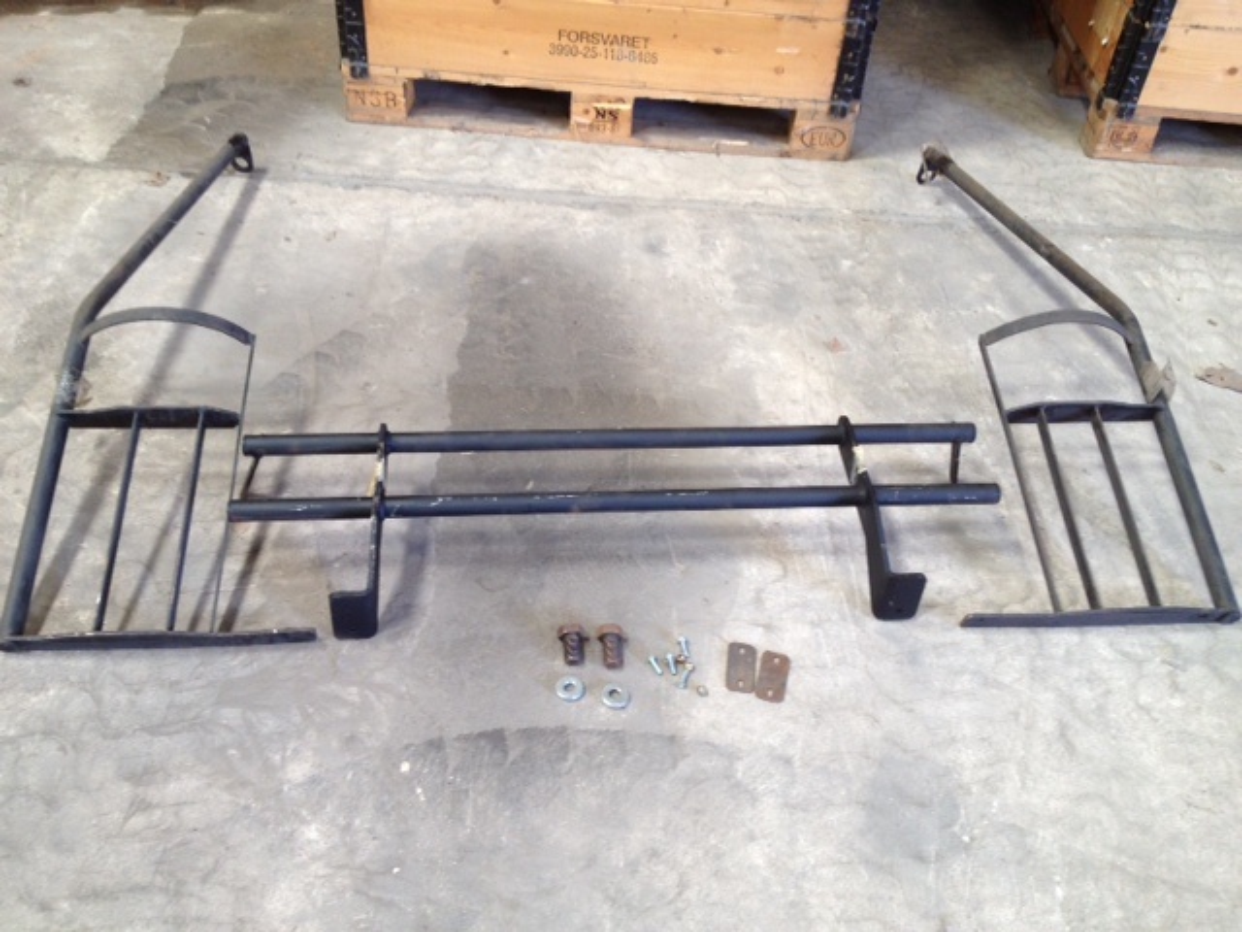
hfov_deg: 52.6
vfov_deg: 40.7
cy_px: 466
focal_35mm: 35
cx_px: 621
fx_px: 1256
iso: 80
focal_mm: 4.28
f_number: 2.4
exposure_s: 1/40
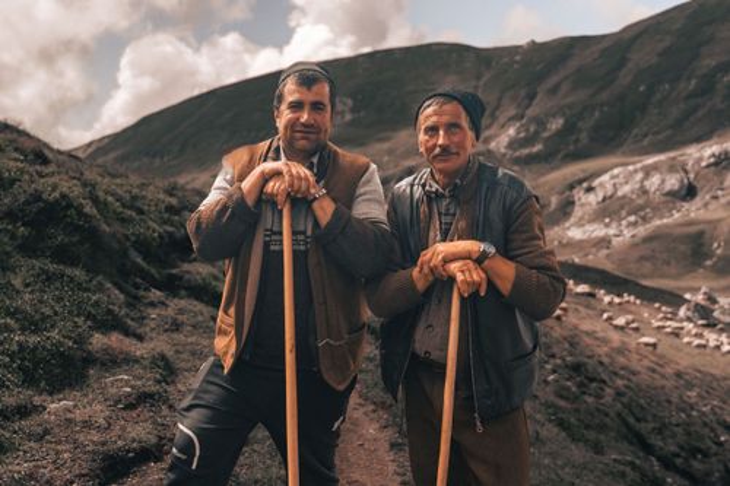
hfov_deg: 49.0
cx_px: 337
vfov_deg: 33.8
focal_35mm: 39
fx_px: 799
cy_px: 216
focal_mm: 28
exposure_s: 1/320
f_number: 2.8
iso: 500
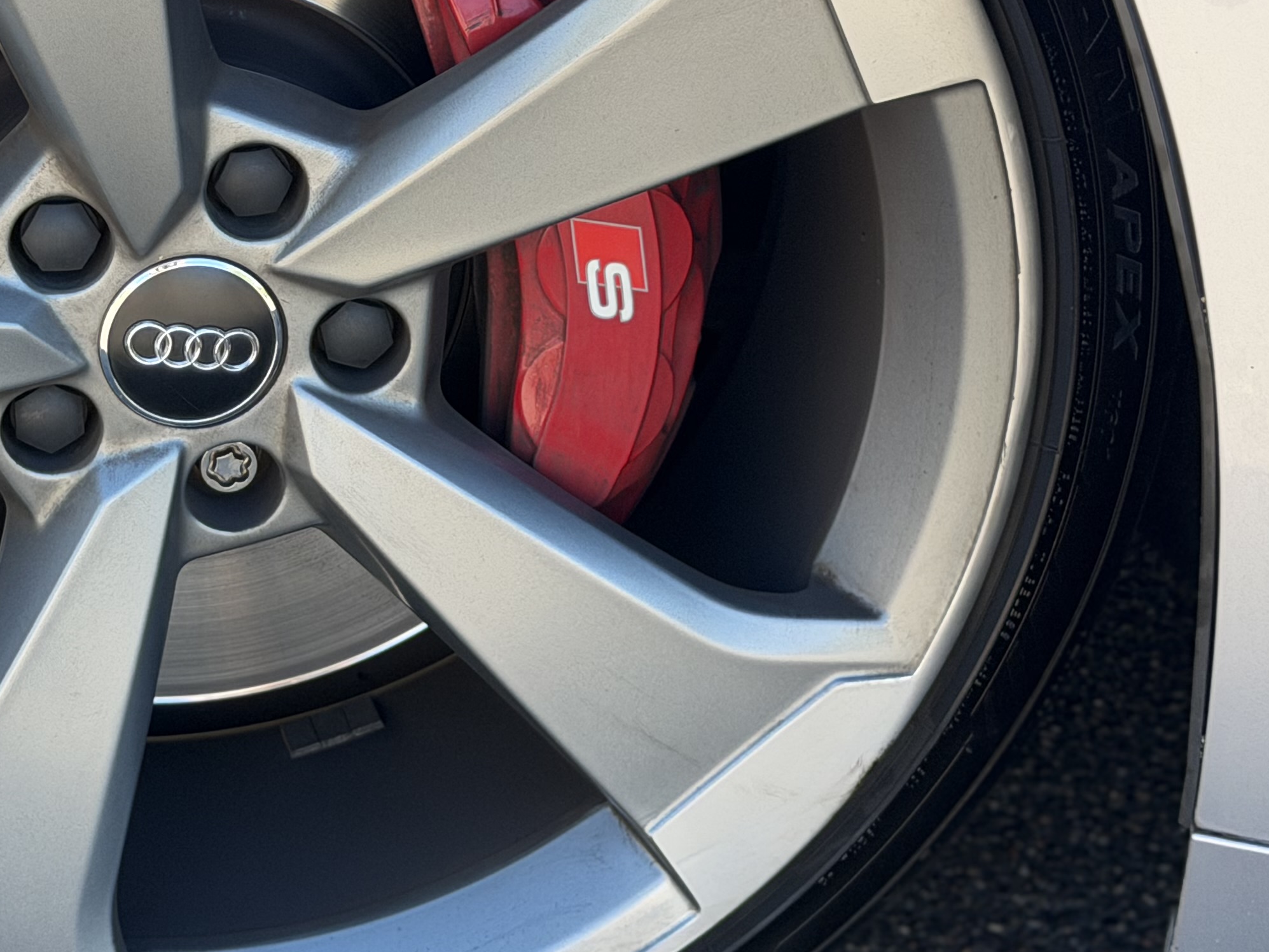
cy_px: 329
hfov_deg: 20.1
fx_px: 3556
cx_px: 351
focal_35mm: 97
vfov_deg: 15.2
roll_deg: -0.1
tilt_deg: -20.1
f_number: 1.78
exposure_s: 1/352
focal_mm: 6.76
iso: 64
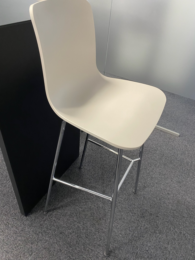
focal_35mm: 26
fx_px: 195
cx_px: 98
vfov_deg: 67.3
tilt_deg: -38.6
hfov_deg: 53.1
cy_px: 130
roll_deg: -7.1
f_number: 1.8
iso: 250
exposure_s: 1/49
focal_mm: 4.25
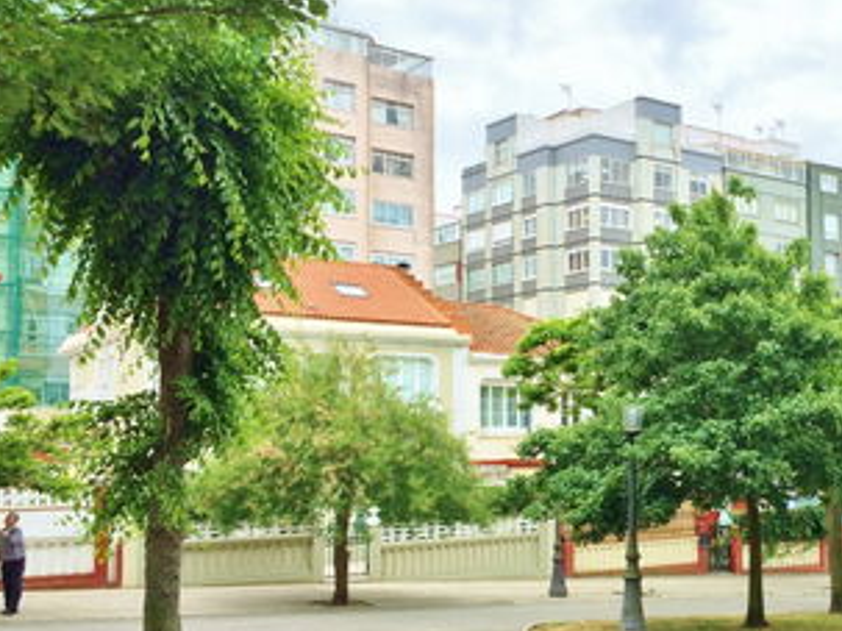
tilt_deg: +1.7
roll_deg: +1.6
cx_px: 647
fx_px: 1118
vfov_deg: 31.4
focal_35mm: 46
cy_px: 386
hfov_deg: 39.9
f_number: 2.2
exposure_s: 1/471
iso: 32
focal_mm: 4.15
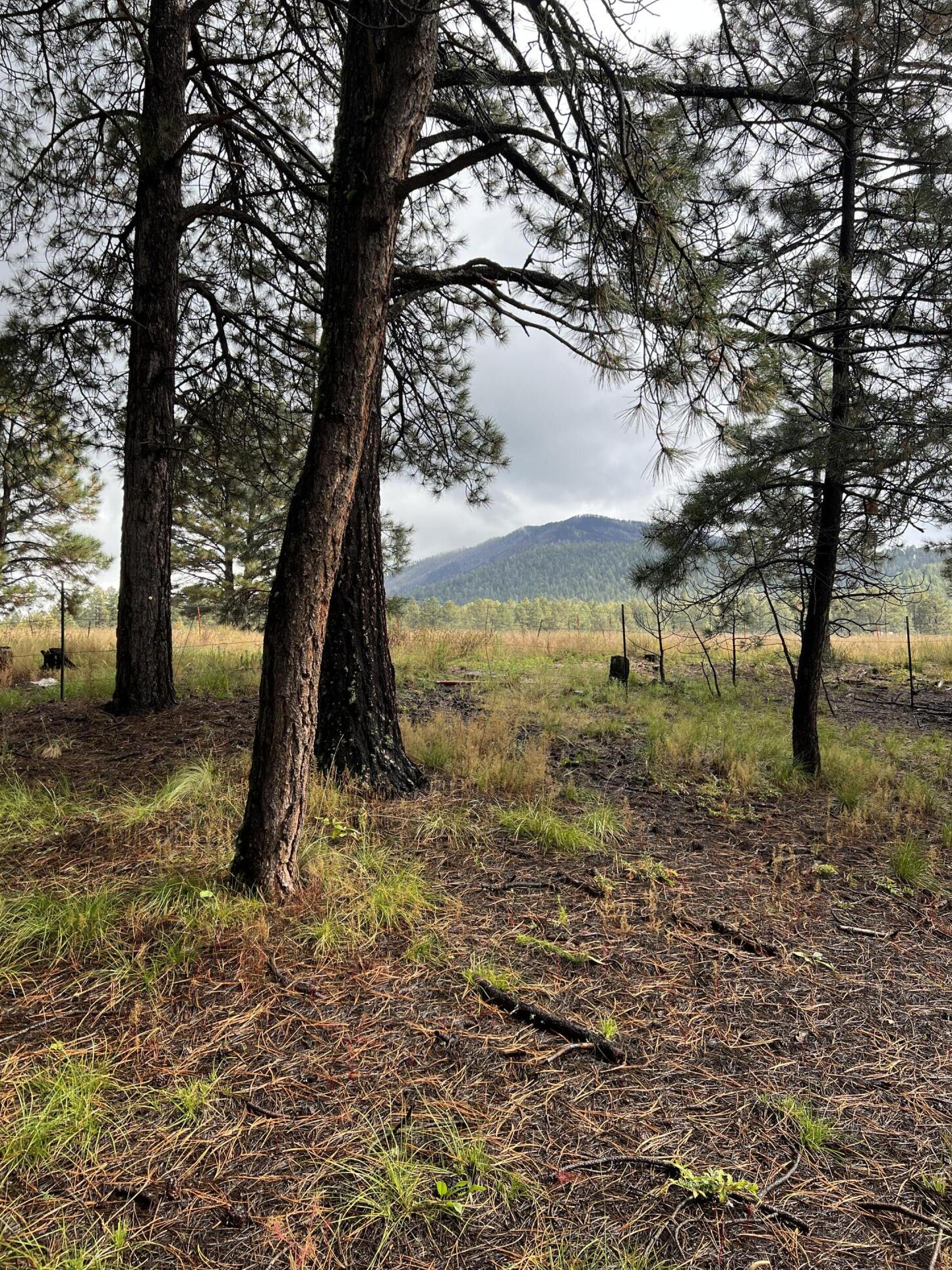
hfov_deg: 51.3
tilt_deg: +5.8
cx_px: 472
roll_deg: +0.5
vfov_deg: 65.3
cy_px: 635
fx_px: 990
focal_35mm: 27
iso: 50
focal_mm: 5.7
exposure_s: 1/597
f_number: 1.5
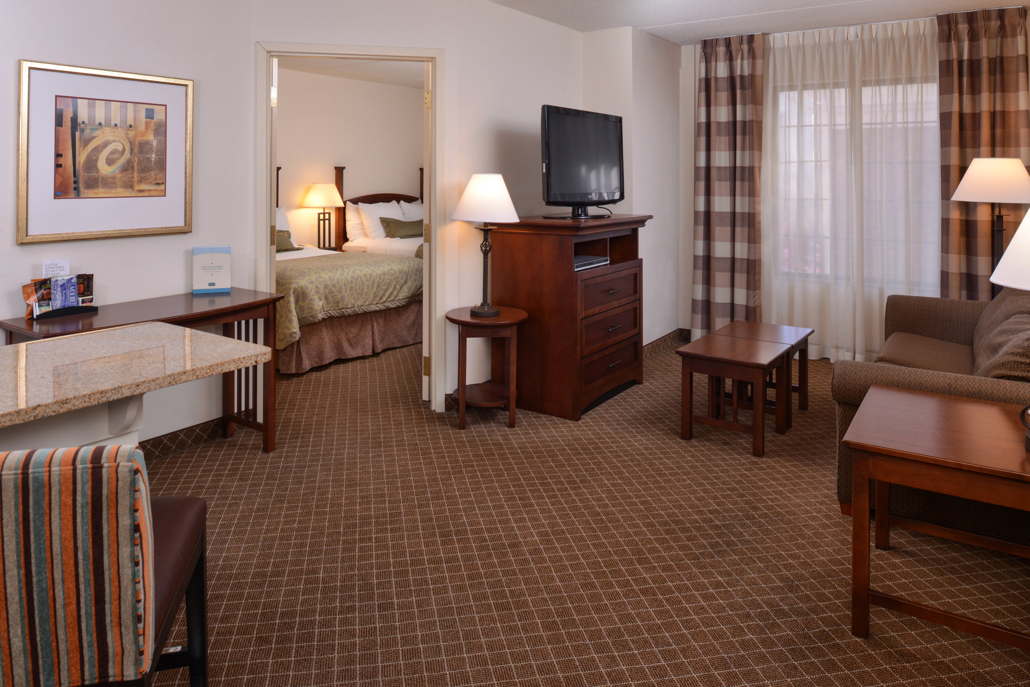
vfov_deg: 53.2
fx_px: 687
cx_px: 515
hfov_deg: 73.7
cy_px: 344
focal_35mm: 24
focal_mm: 24
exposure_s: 1/40
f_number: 13
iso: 640
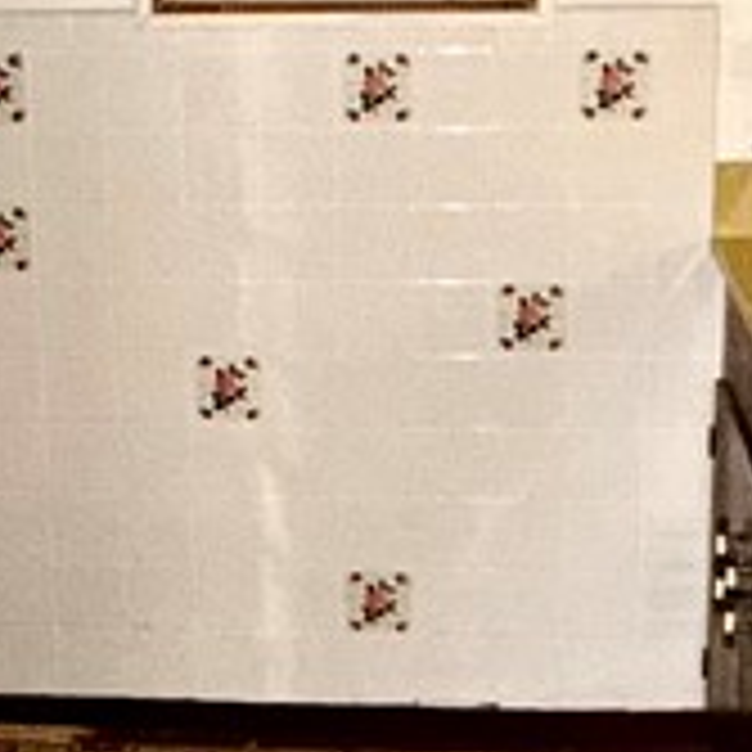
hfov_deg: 22.7
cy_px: 356
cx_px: 329
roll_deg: +0.9
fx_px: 1868
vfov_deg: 22.8
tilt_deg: -15.0
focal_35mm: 76
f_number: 2.2
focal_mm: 2.22
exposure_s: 1/17
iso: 200
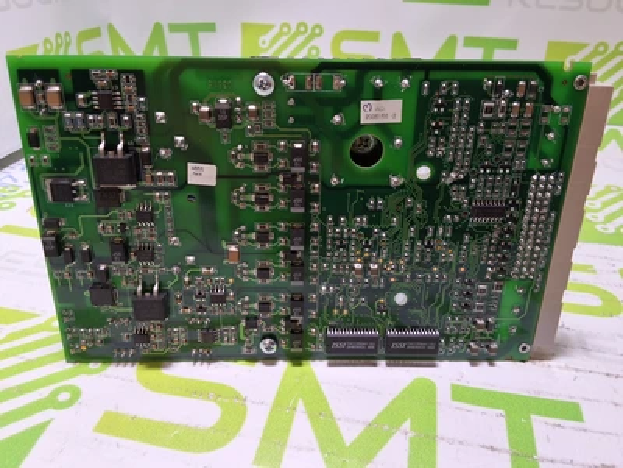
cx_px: 312
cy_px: 234
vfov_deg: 49.7
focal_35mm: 28
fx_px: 504
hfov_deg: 63.4
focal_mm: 2.91
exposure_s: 1/60
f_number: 1.9
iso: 40
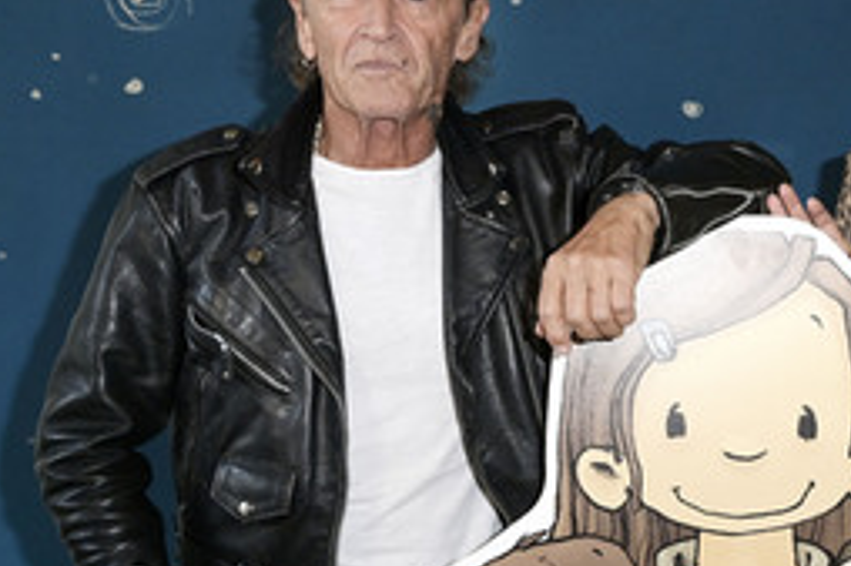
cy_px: 311
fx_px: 1677
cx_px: 709
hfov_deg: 27.8
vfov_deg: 19.2
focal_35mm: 71
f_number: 5
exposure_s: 1/250
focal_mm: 40
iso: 1000
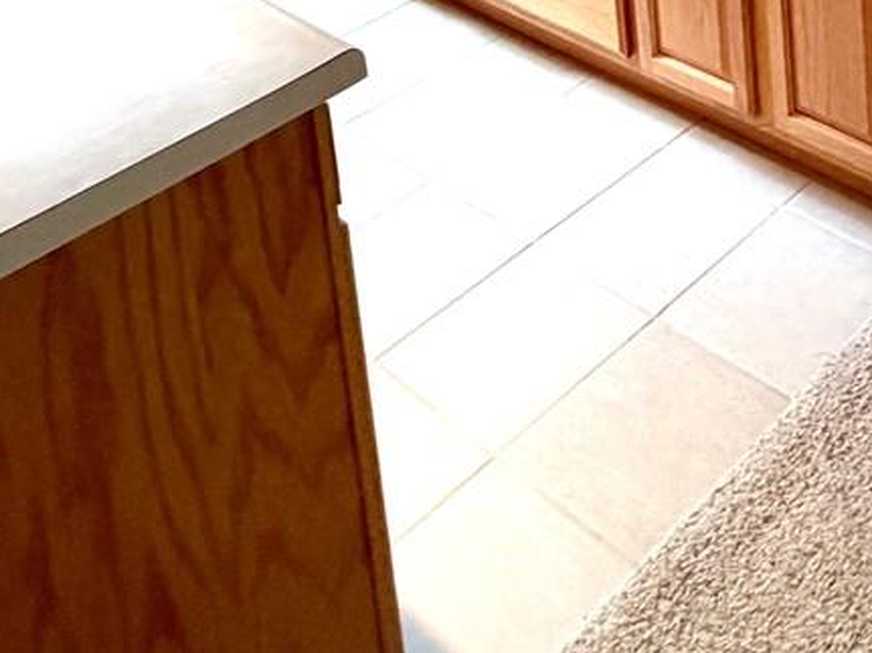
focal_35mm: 52
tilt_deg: -10.1
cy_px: -475
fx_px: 1310
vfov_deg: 20.8
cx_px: 949
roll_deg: +1.7
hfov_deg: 32.6
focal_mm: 2.22
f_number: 2.2
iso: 320
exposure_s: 1/120
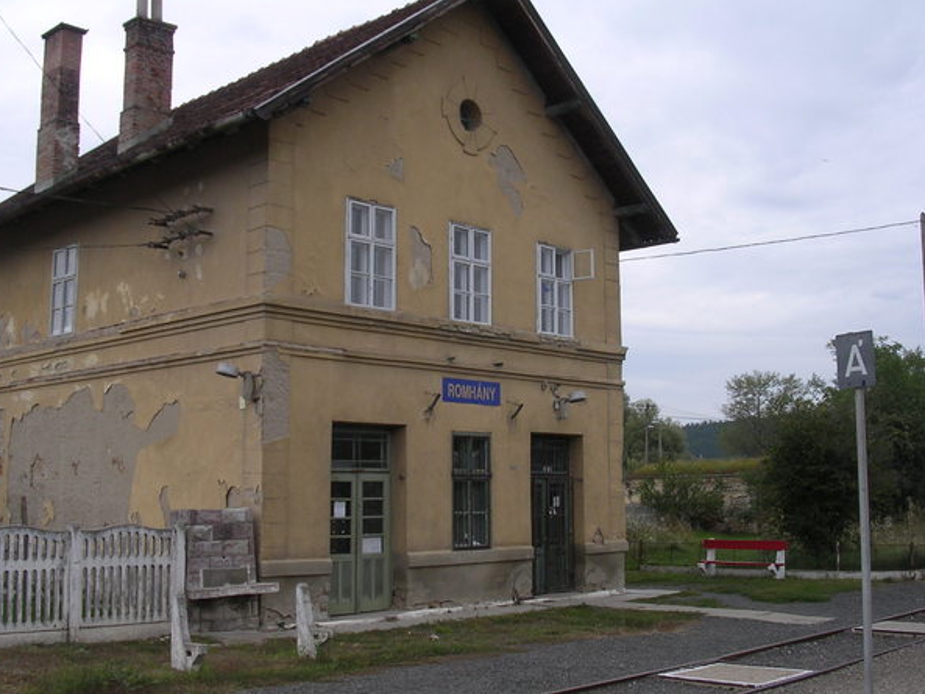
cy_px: 332
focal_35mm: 41
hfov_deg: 45.8
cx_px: 452
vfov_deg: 35.1
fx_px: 1096
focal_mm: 5.8
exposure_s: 1/176
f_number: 5.6
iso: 100
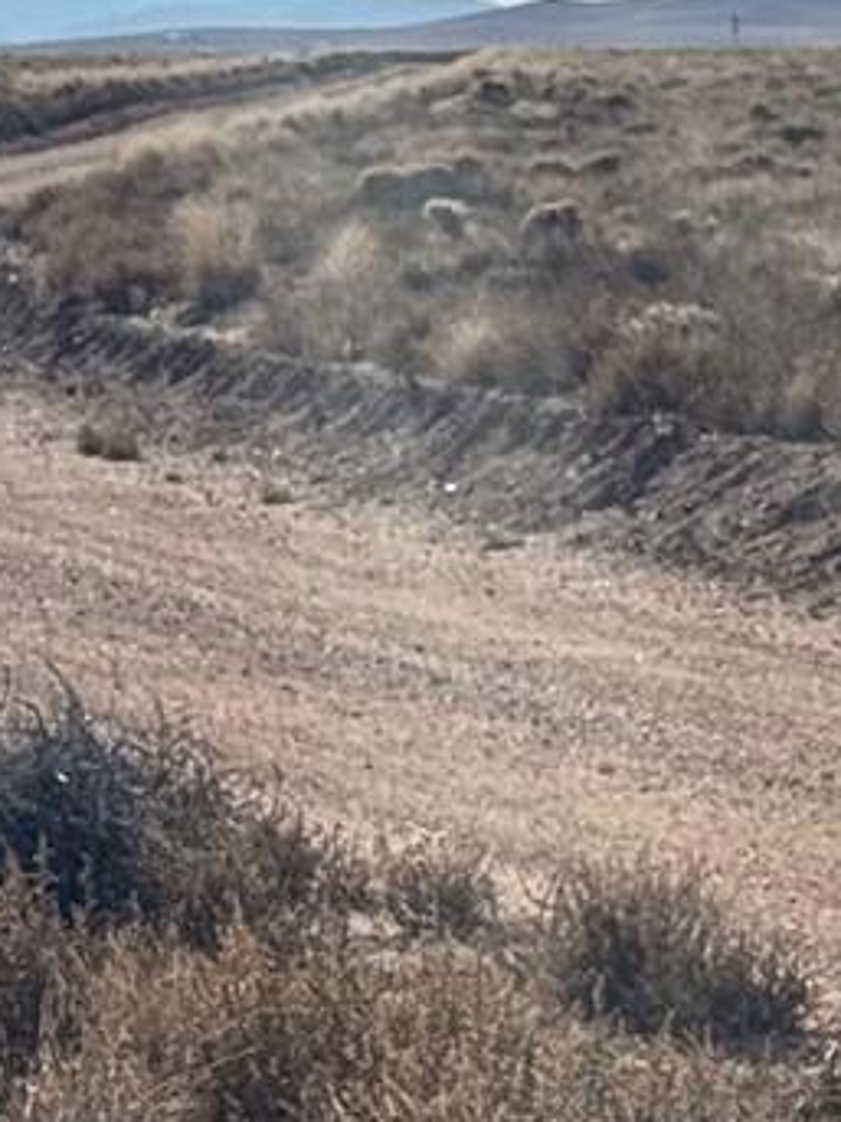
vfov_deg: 8.8
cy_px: 586
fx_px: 7261
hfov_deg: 6.5
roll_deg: +0.1
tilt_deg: -4.2
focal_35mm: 224
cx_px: 1420
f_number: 1.78
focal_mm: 6.76
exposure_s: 1/15385
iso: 80
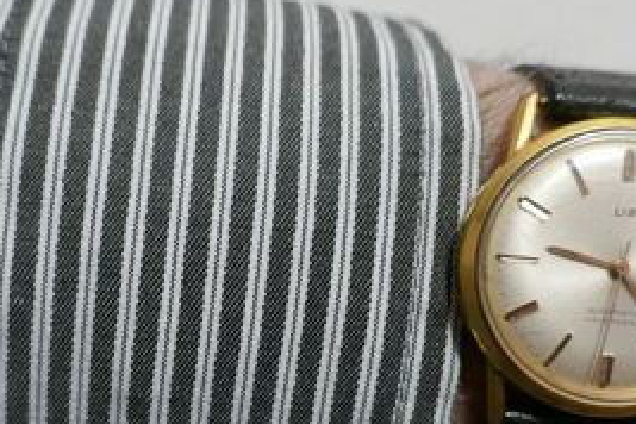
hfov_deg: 43.4
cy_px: 329
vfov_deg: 29.3
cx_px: 250
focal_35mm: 45
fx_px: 795
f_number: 2.8
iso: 1600
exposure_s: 1/60
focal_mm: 9.1
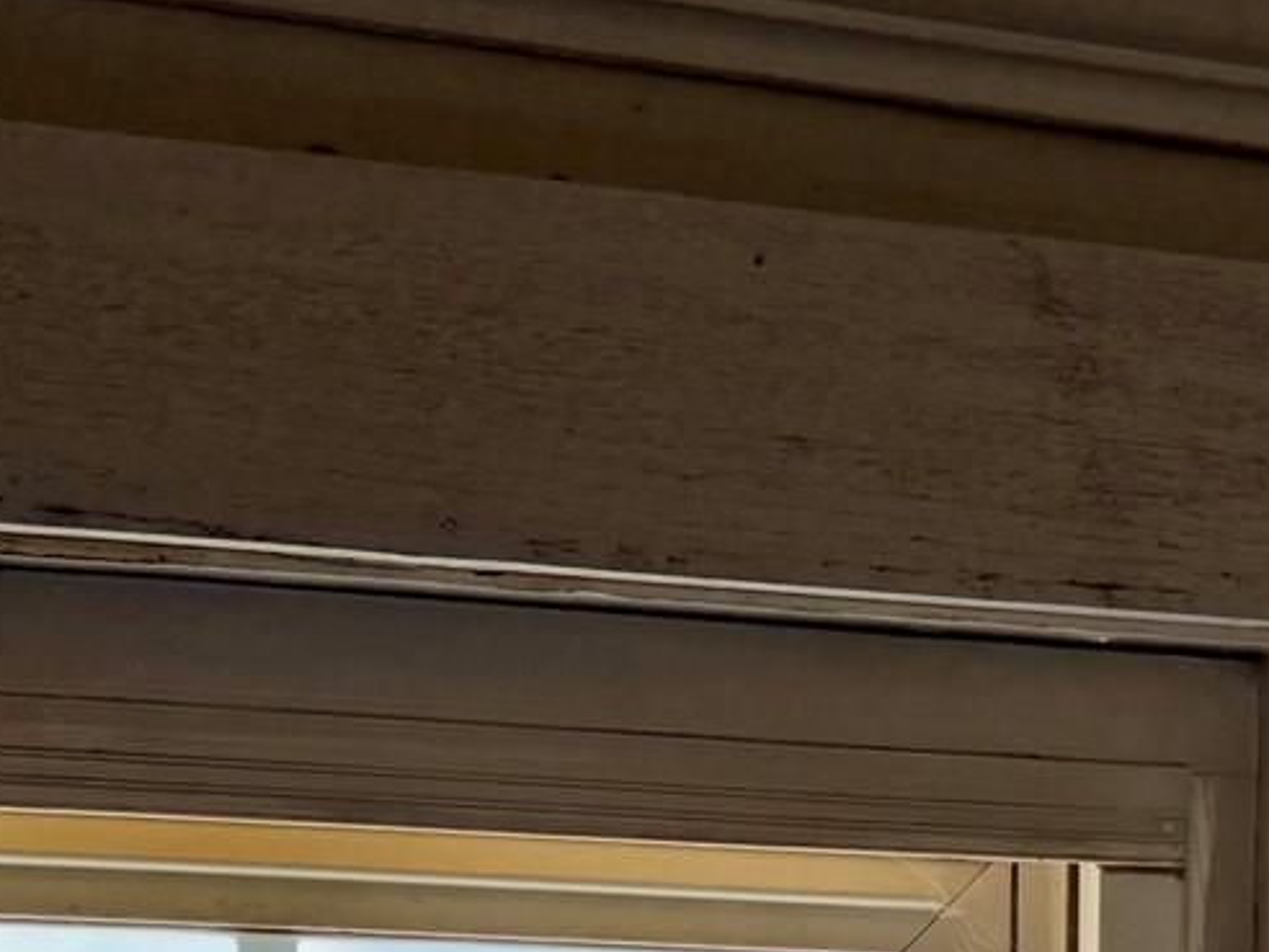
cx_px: 1303
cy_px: 1543
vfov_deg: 13.7
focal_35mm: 100
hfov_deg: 19.0
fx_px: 3666
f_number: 1.78
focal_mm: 6.76
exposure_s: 1/187
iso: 125
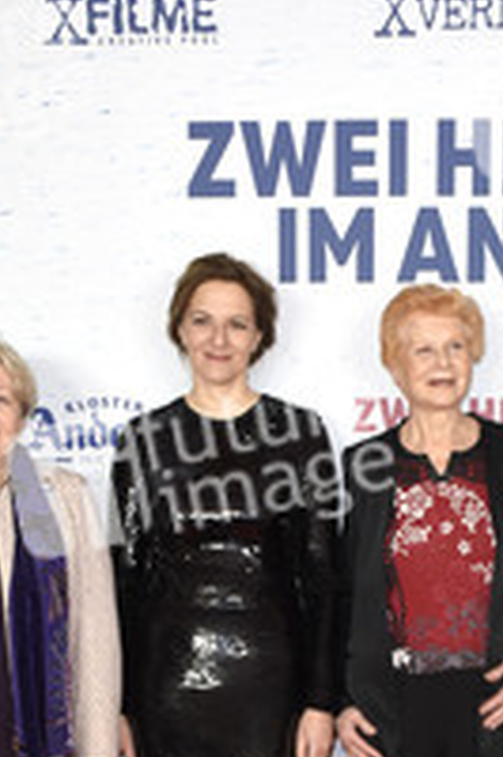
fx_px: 1386
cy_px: 659
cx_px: 310
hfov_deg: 20.5
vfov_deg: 29.5
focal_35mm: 66
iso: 640
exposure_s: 1/60
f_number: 6.3
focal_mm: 22
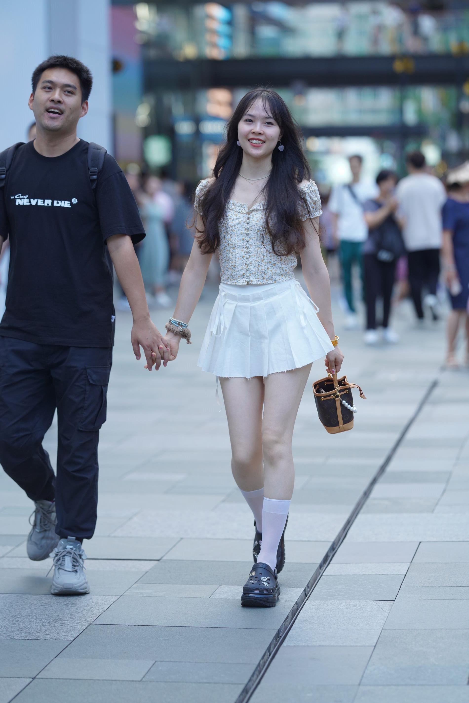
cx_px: 234
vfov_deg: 15.2
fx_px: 2639
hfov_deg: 10.2
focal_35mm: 135
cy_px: 352
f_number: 2.8
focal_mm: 135
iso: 640
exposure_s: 1/500
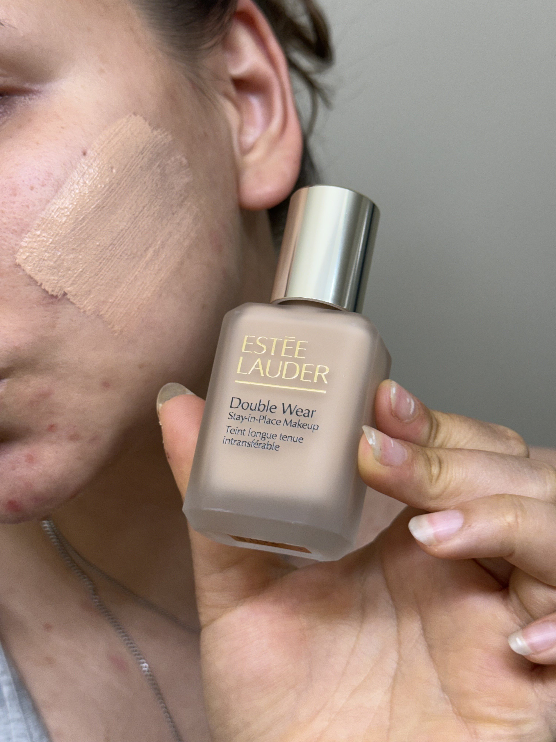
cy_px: 371
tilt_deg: -19.9
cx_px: 278
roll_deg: +2.1
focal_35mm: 48
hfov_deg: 30.3
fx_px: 1028
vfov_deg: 39.7
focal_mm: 6.76
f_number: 1.78
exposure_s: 1/120
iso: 80
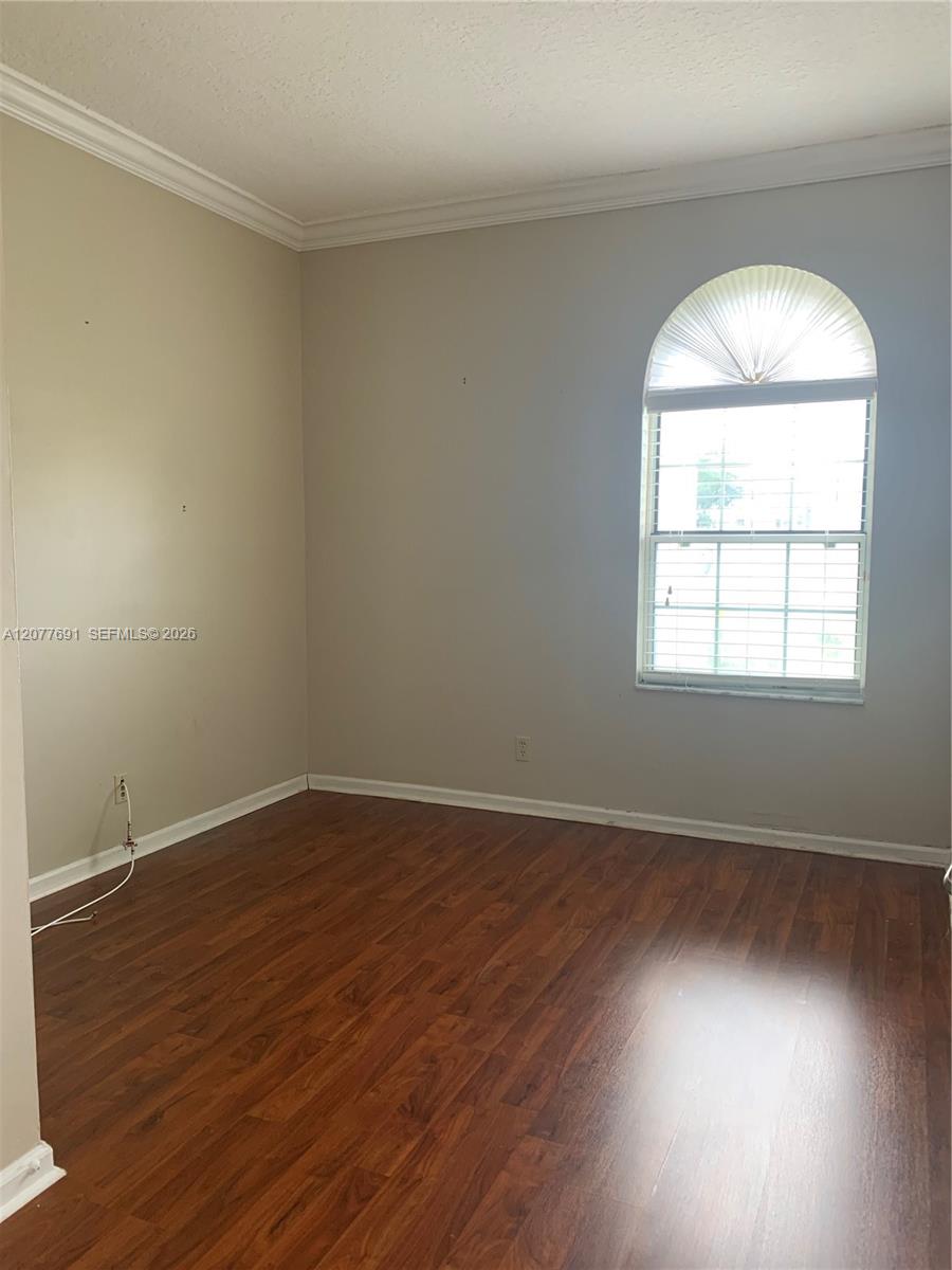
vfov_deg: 67.3
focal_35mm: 26
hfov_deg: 53.1
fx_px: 953
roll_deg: -0.6
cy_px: 635
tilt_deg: -4.0
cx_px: 476
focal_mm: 4.25
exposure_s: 1/62
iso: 100
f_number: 1.8
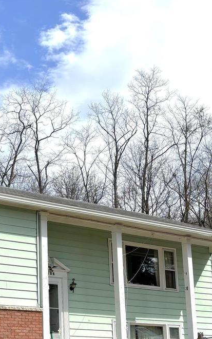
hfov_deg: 20.7
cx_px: -15
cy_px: 242
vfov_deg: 33.5
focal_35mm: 60
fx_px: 555
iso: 50
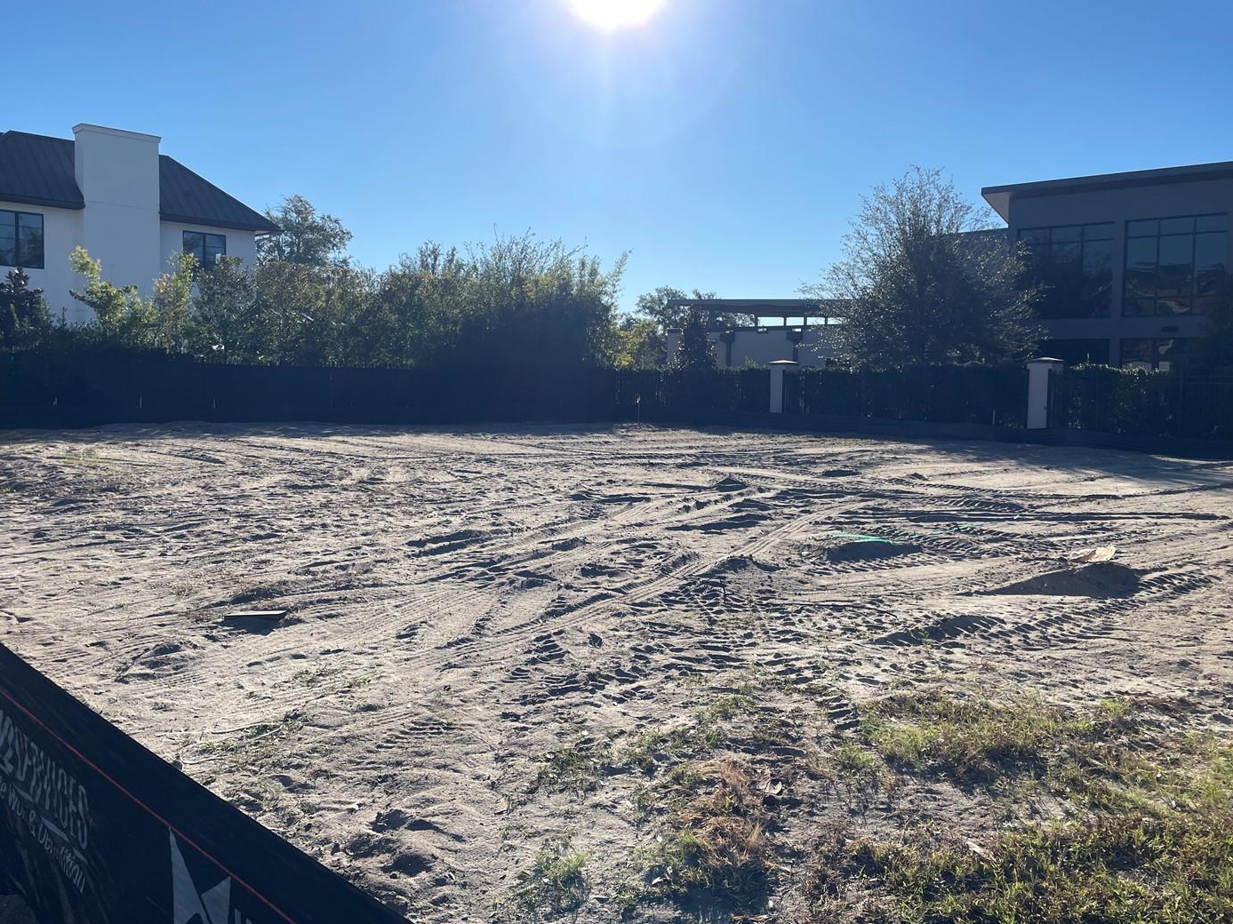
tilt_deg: -2.1
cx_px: 612
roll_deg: -0.9
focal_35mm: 30
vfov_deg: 46.8
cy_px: 456
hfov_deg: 60.0
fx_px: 1068
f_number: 1.6
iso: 32
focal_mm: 4.2
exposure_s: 1/5556
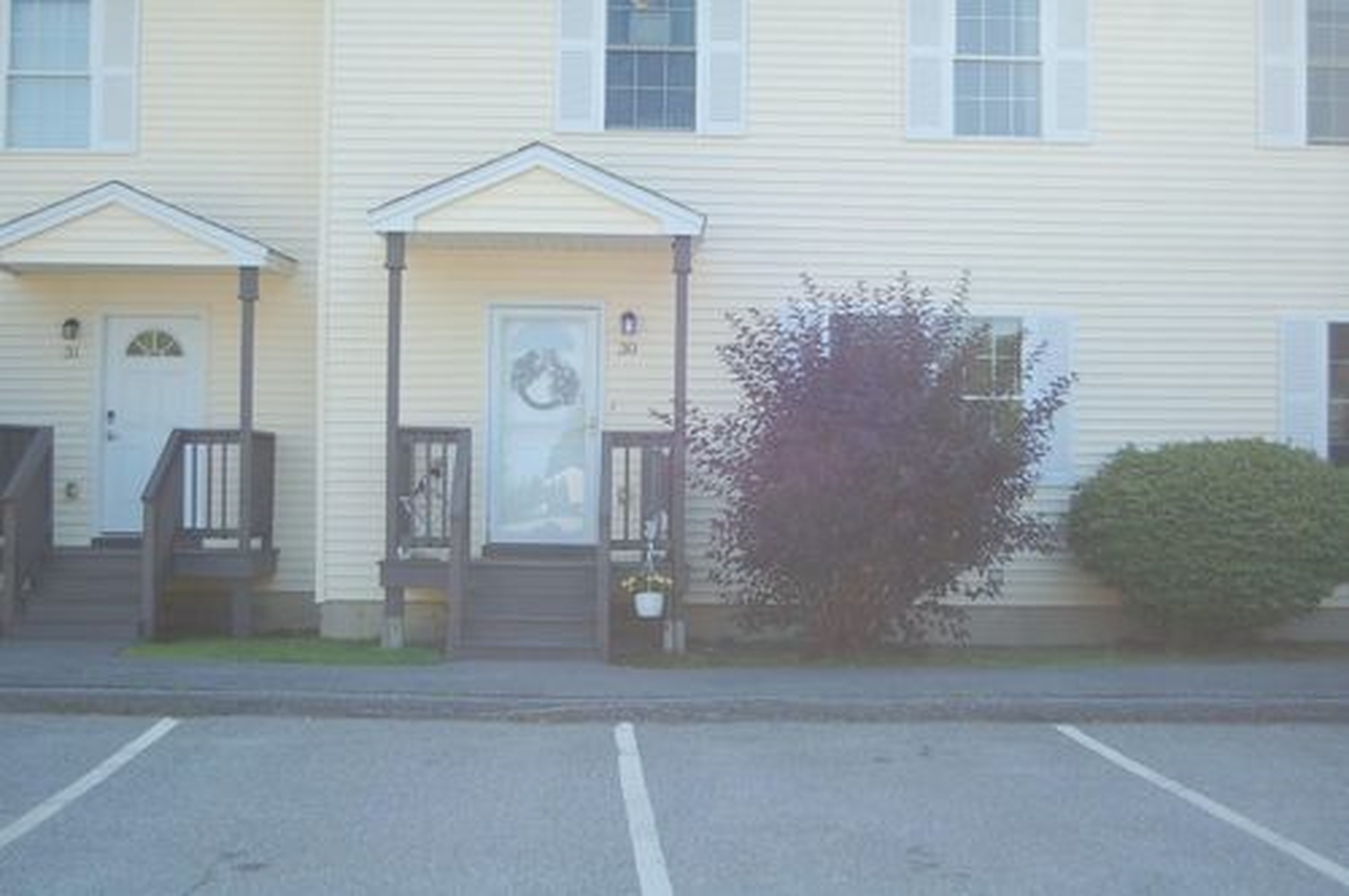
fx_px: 1740
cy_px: 448
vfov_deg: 28.9
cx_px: 674
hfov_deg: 42.4
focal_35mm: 46
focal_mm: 31
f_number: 4.5
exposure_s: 1/500
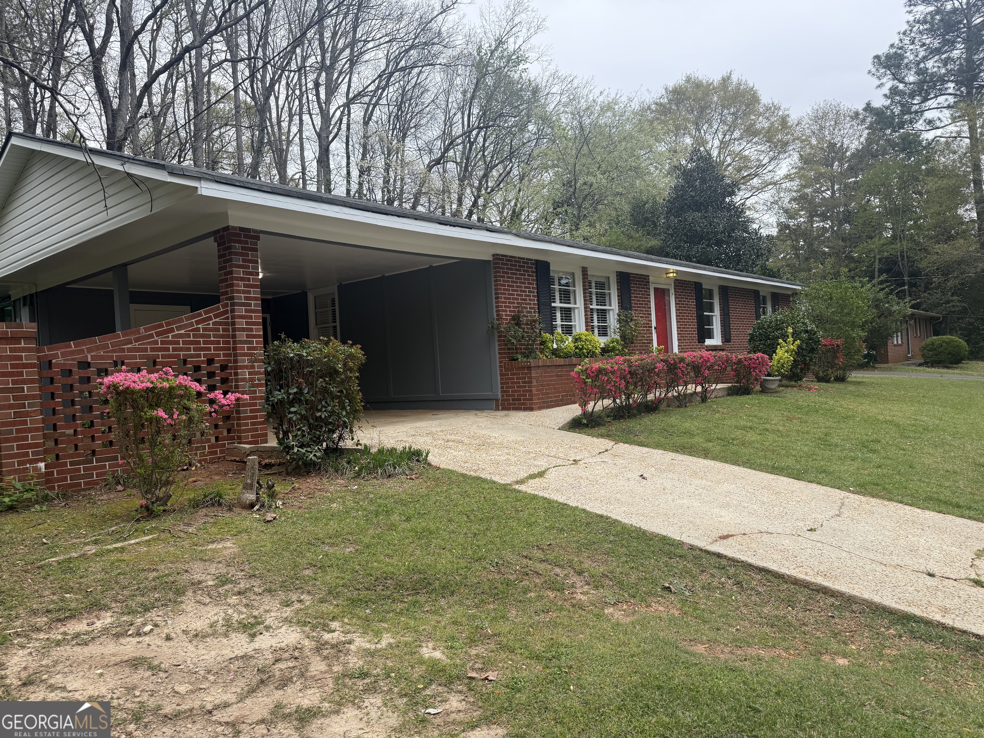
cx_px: 492
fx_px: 682
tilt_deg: +2.7
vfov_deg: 56.8
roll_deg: +3.4
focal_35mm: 24
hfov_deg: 71.6
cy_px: 369
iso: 100
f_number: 1.78
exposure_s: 1/1812
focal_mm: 6.76
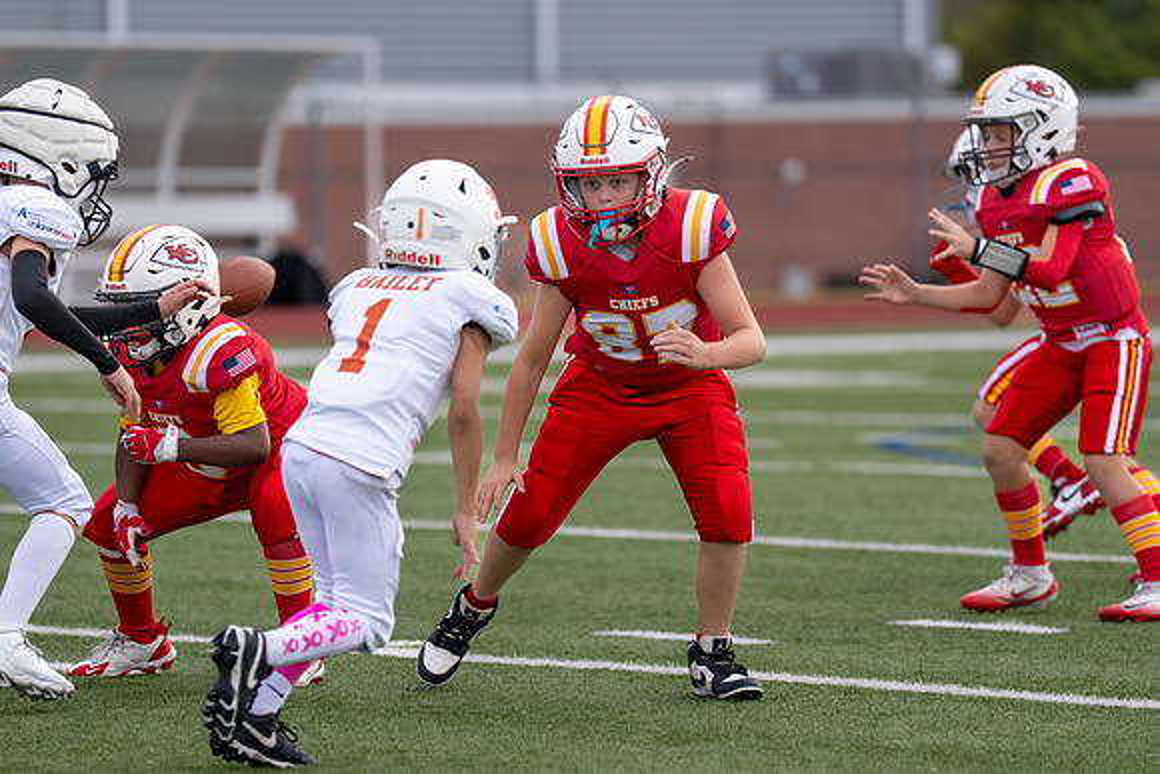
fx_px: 10763
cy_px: 434
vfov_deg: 4.1
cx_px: 553
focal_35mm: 334
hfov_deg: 6.2
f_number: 2.8
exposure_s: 1/1250
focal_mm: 200
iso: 320
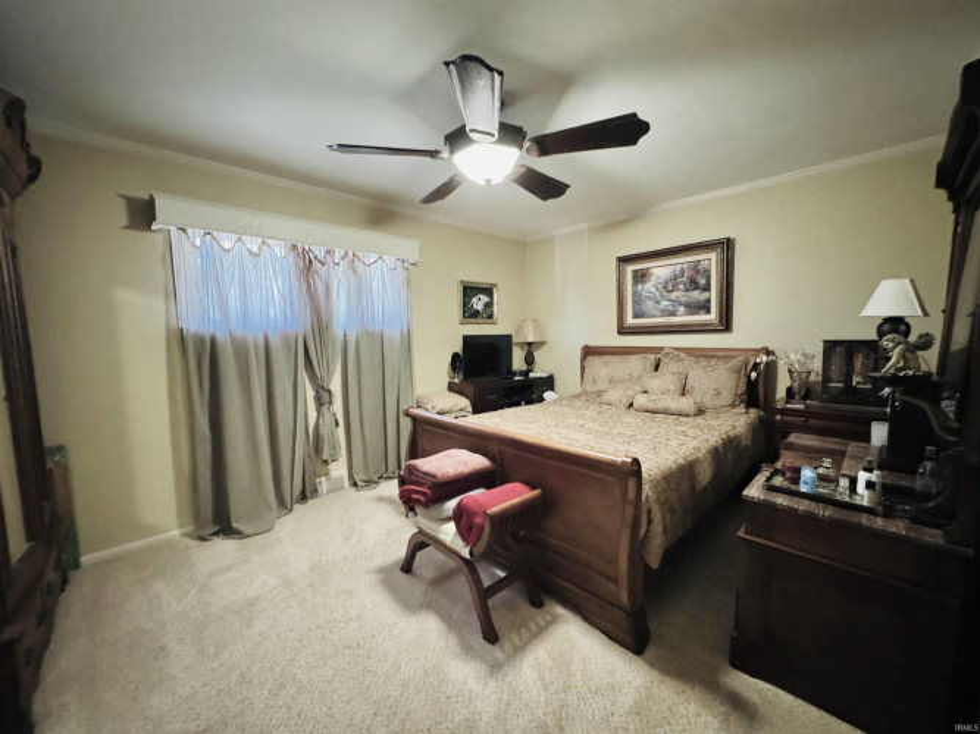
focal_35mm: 14
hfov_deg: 102.1
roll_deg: +1.3
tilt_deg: -5.0
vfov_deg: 85.7
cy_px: 367
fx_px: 396
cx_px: 490
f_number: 2.2
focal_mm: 2.22
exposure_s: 1/30
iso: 1250
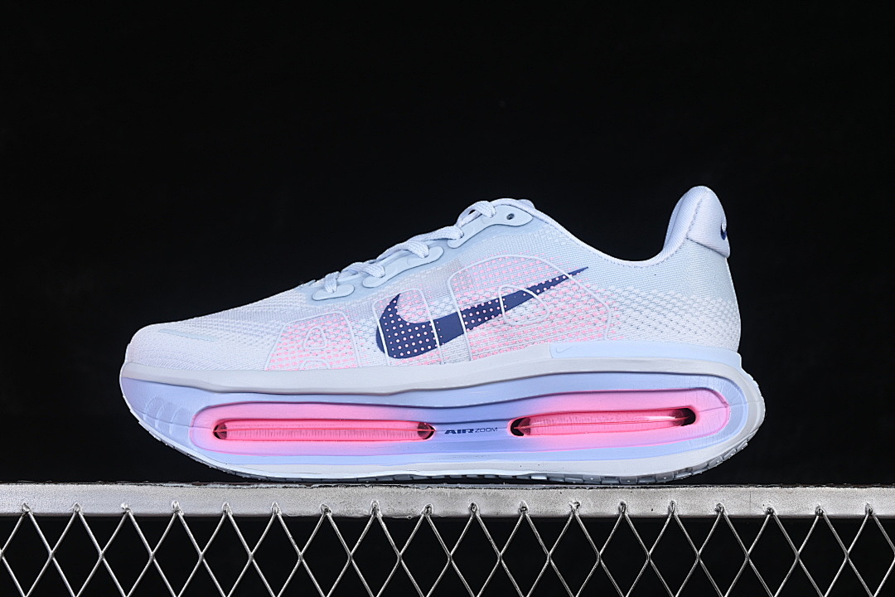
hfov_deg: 27.0
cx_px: 448
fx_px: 1864
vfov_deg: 18.2
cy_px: 298
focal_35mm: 75
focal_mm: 50
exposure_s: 1/80
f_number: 8
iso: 160
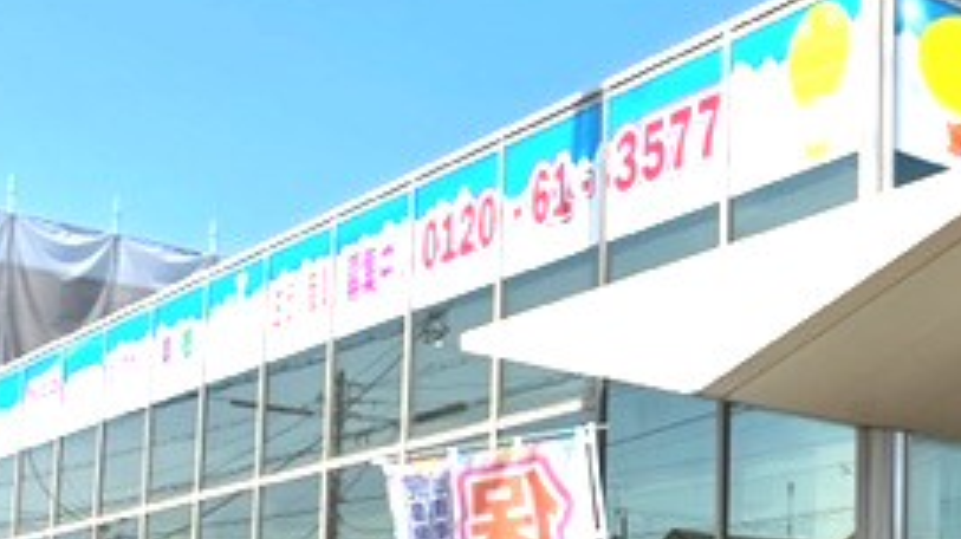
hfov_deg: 29.8
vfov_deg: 17.4
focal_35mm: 67
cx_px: 911
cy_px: 571
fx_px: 1706
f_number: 1.6
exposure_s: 1/1014
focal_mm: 4.2
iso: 32
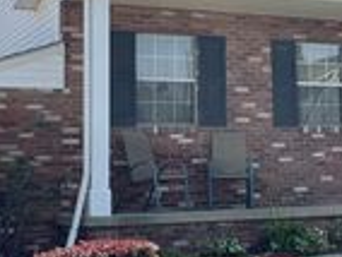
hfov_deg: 21.8
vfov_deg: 16.7
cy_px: 42
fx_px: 871
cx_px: 289
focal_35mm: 88
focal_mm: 5.1
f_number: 1.6
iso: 32
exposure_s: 1/3922
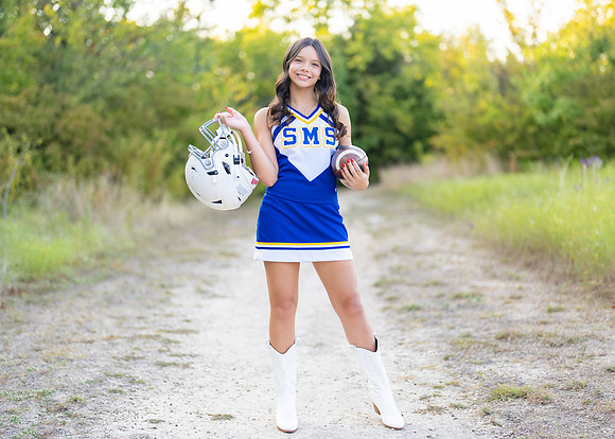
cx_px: 319
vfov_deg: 24.1
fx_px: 1029
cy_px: 212
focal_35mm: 59
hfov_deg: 33.3
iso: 100
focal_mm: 50
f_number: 1.2
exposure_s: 1/800
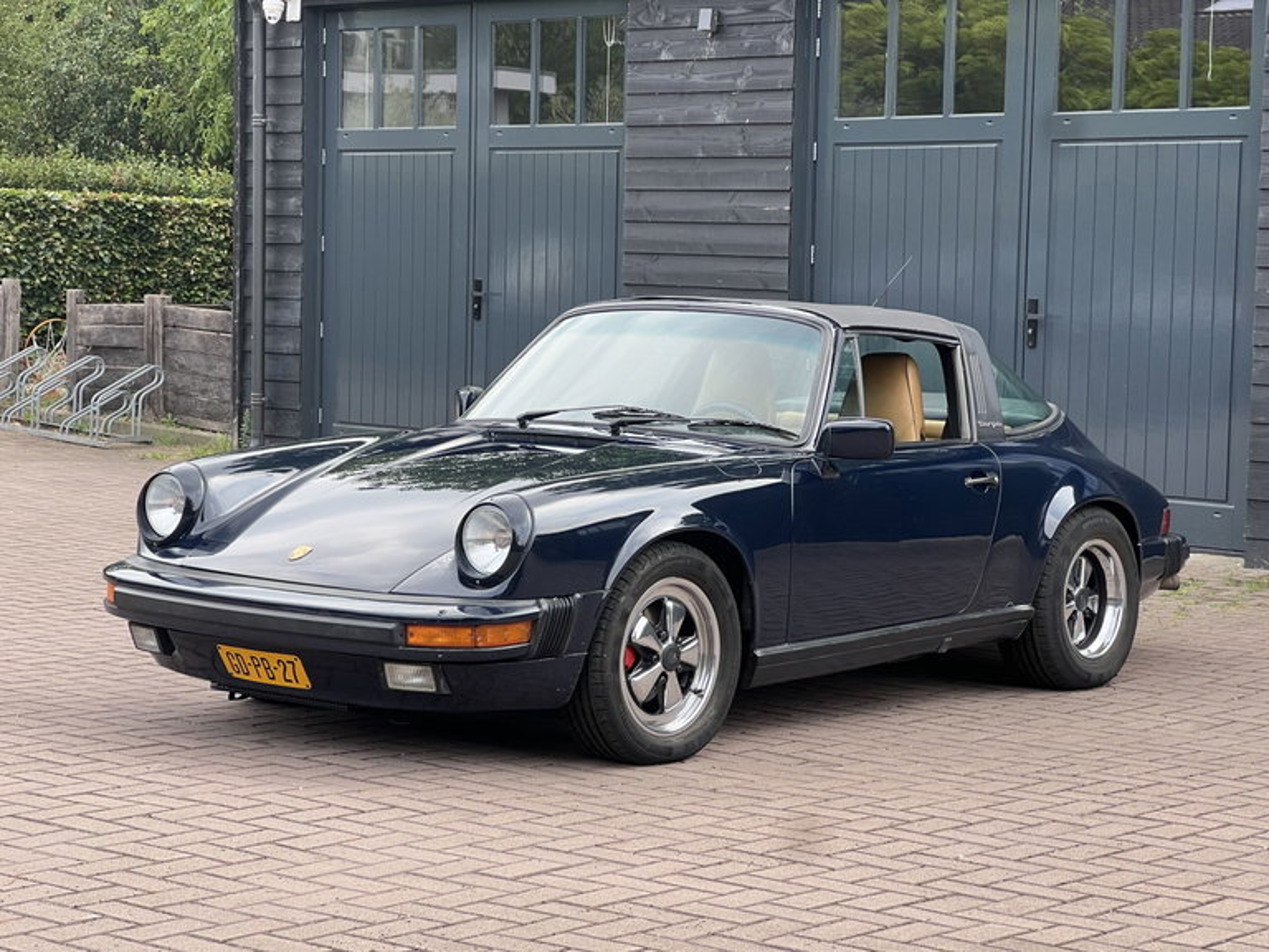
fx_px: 2823
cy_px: 476
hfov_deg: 25.3
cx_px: 634
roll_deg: +0.3
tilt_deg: -3.7
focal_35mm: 77
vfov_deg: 19.1
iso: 32
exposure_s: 1/103
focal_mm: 9
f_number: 2.8
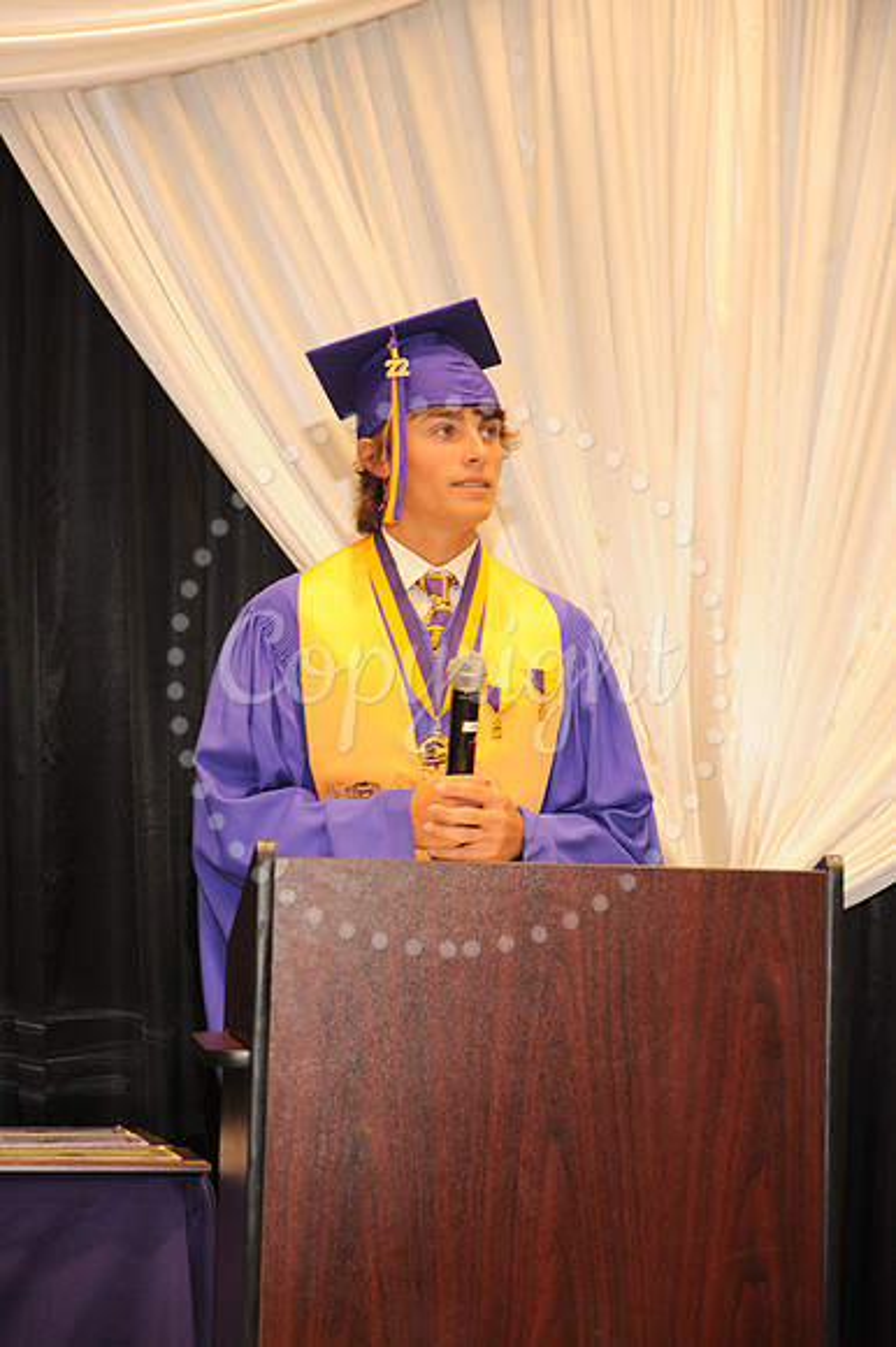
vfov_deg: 20.8
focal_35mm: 98
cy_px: 674
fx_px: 3663
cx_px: 448
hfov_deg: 13.9
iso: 1250
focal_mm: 98
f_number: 5.6
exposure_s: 1/60
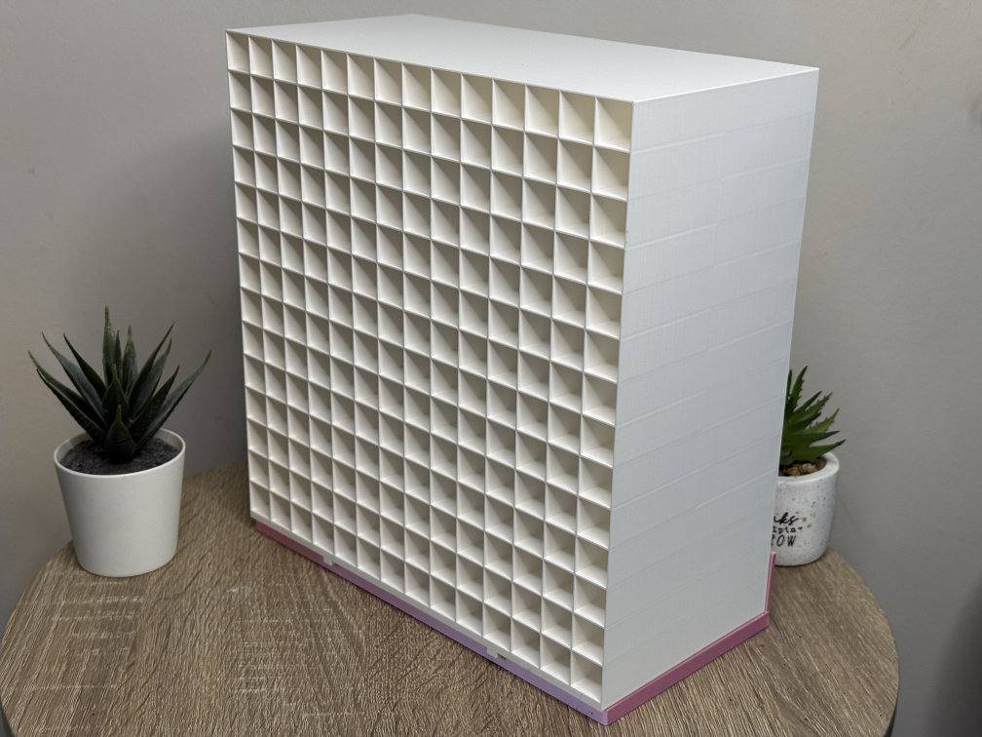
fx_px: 1362
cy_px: 368
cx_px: 491
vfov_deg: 30.3
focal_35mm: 48
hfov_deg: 39.7
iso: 80
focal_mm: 6.8
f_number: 1.8
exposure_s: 1/100
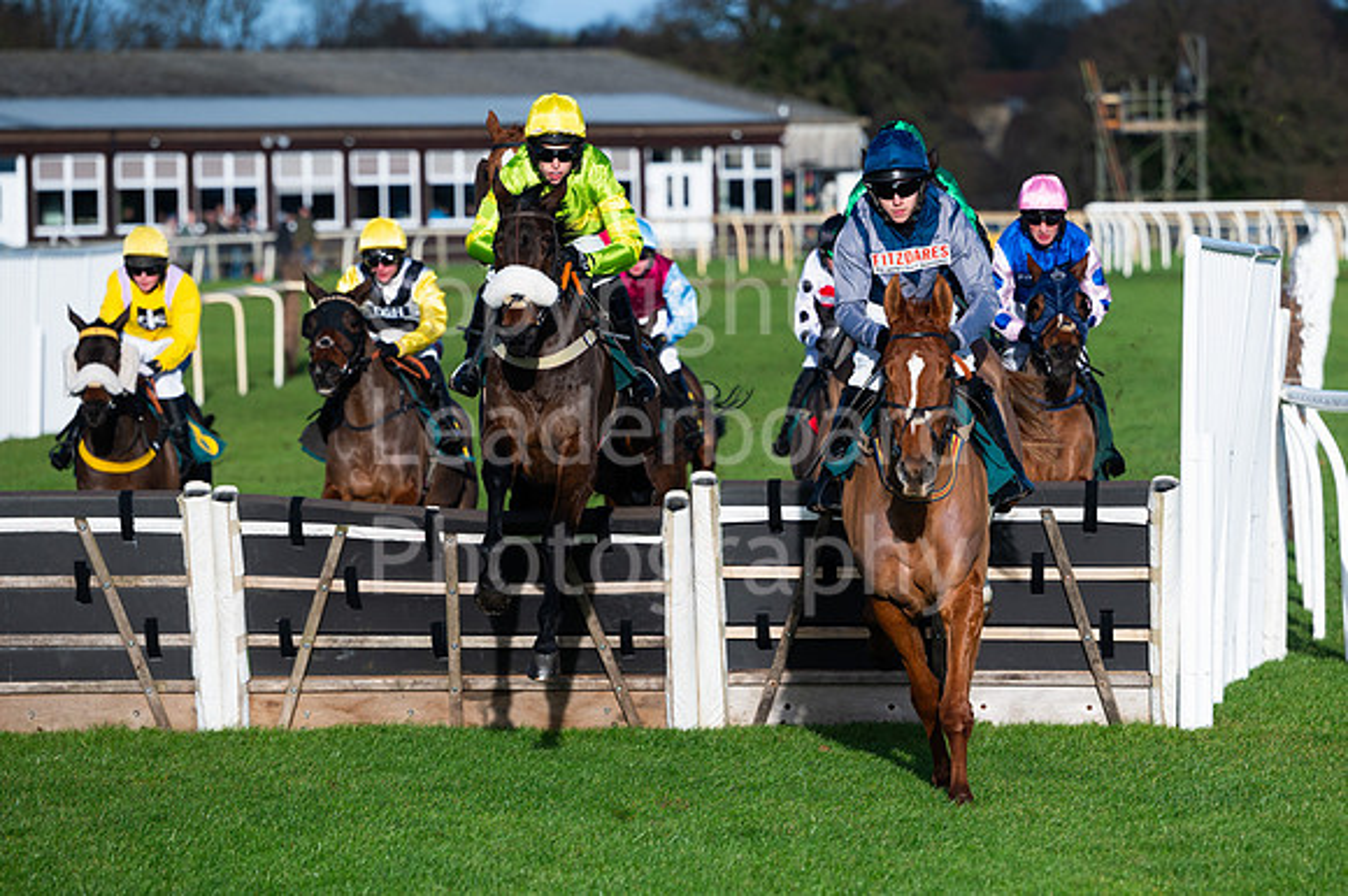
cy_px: 392
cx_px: 806
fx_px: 7228
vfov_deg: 7.1
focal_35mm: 193
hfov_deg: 10.7
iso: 250
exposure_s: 1/5000
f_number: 3.5
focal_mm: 150
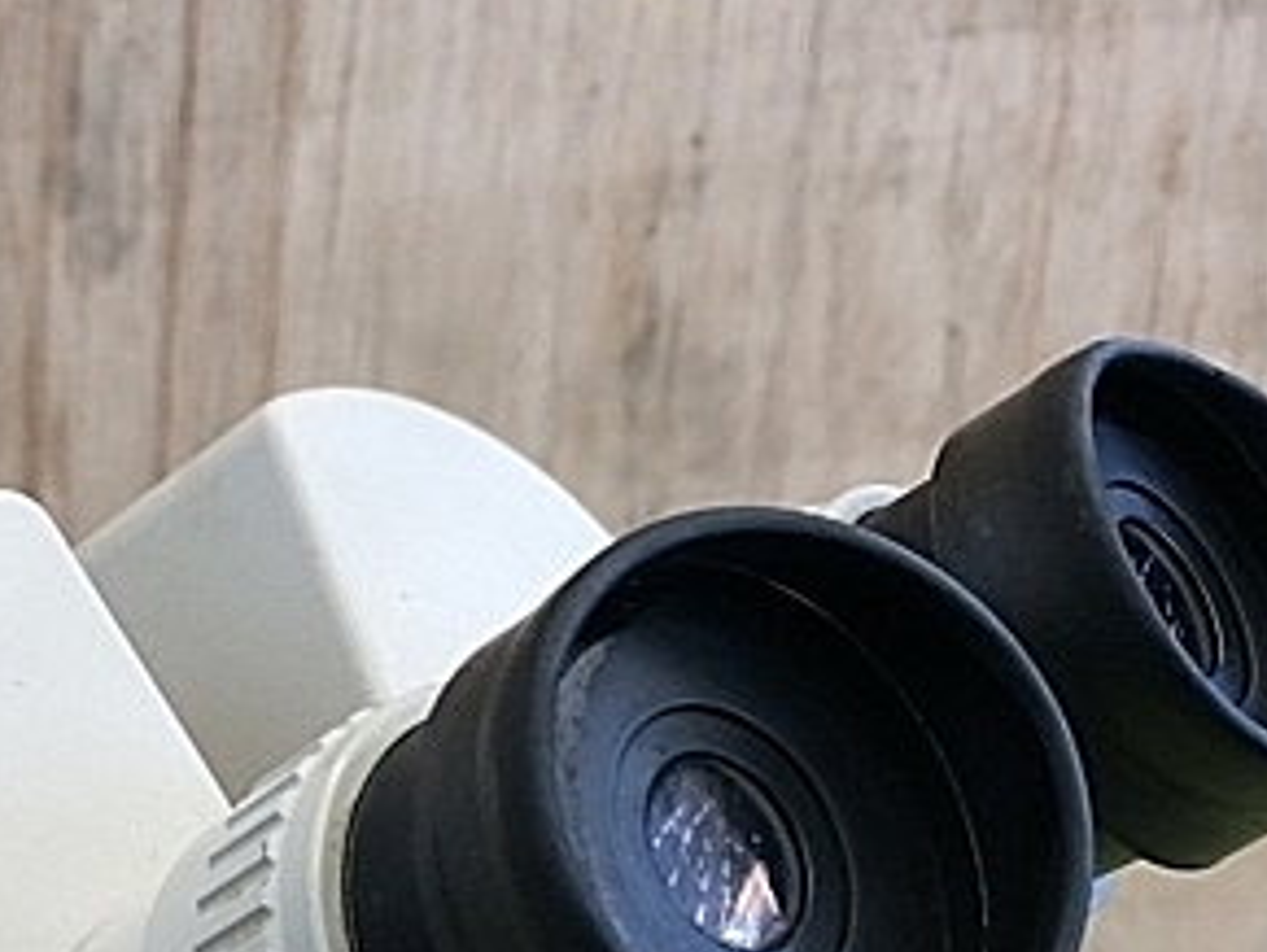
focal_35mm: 64
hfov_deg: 29.5
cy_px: 926
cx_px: 232
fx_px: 2344
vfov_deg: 22.2
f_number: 2.2
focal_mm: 4.15
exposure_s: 1/30
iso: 64
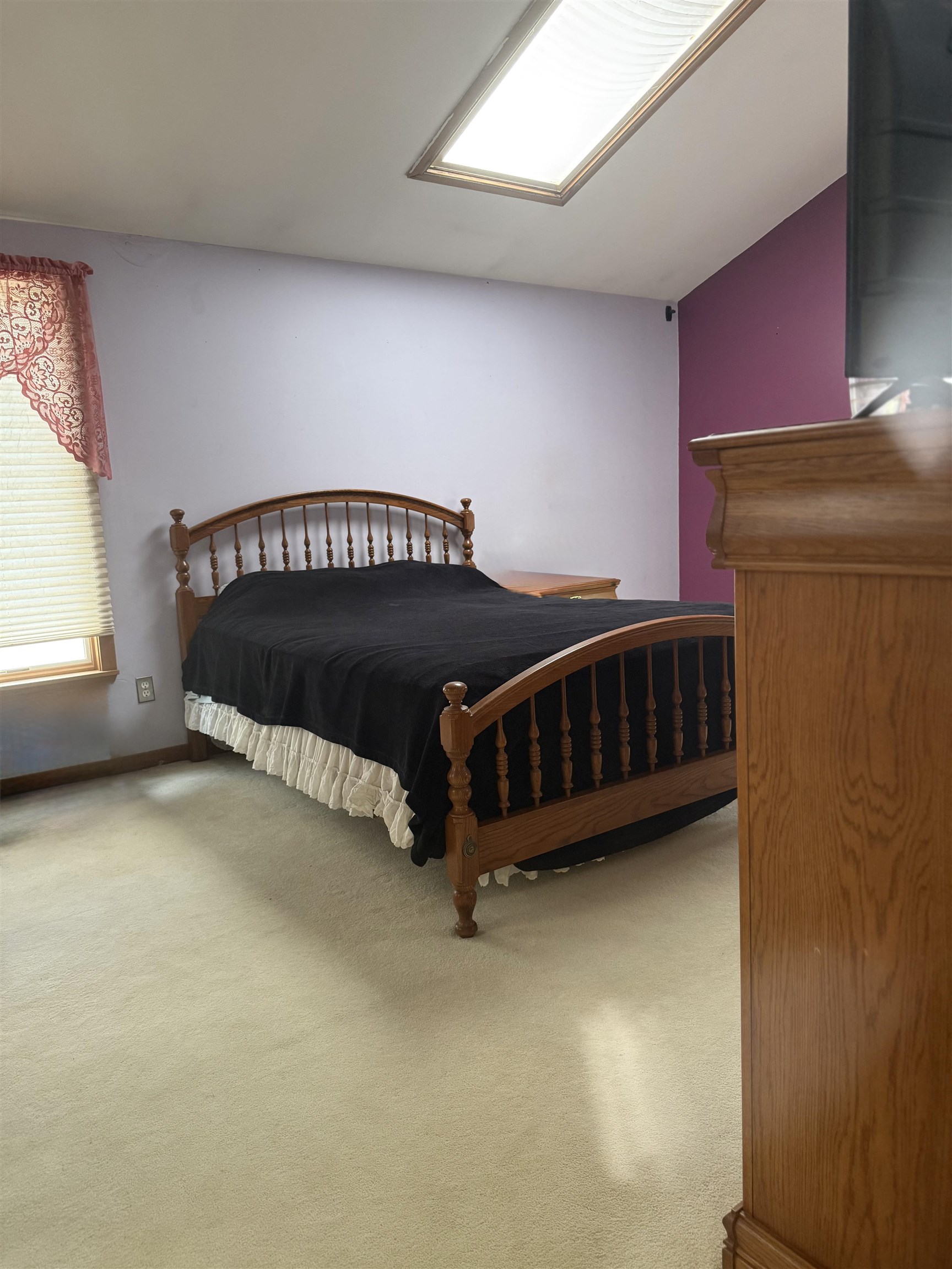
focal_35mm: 24
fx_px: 880
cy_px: 634
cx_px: 476
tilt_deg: -8.5
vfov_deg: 71.6
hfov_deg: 56.8
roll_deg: +2.5
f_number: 1.78
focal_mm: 6.76
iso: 320
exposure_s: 1/60
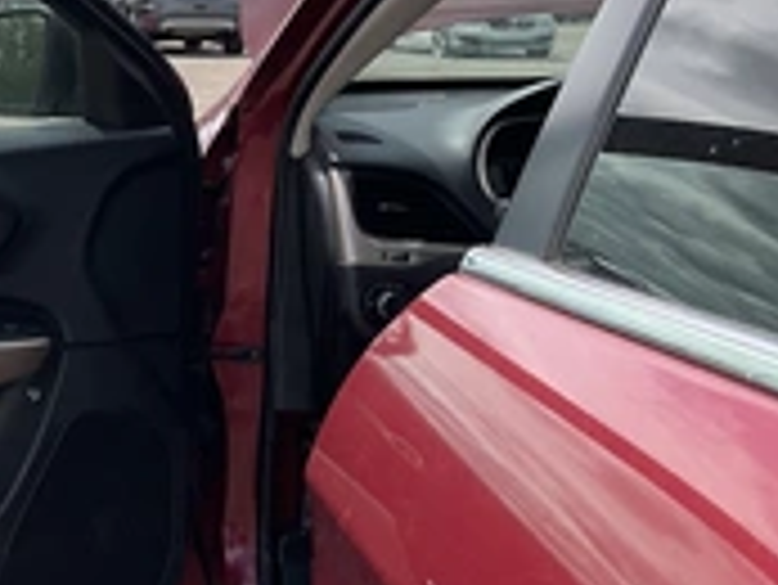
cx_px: -40
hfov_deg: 27.0
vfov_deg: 21.9
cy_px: 220
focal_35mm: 67
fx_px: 1507
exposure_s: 1/1311
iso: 25
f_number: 1.8
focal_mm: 3
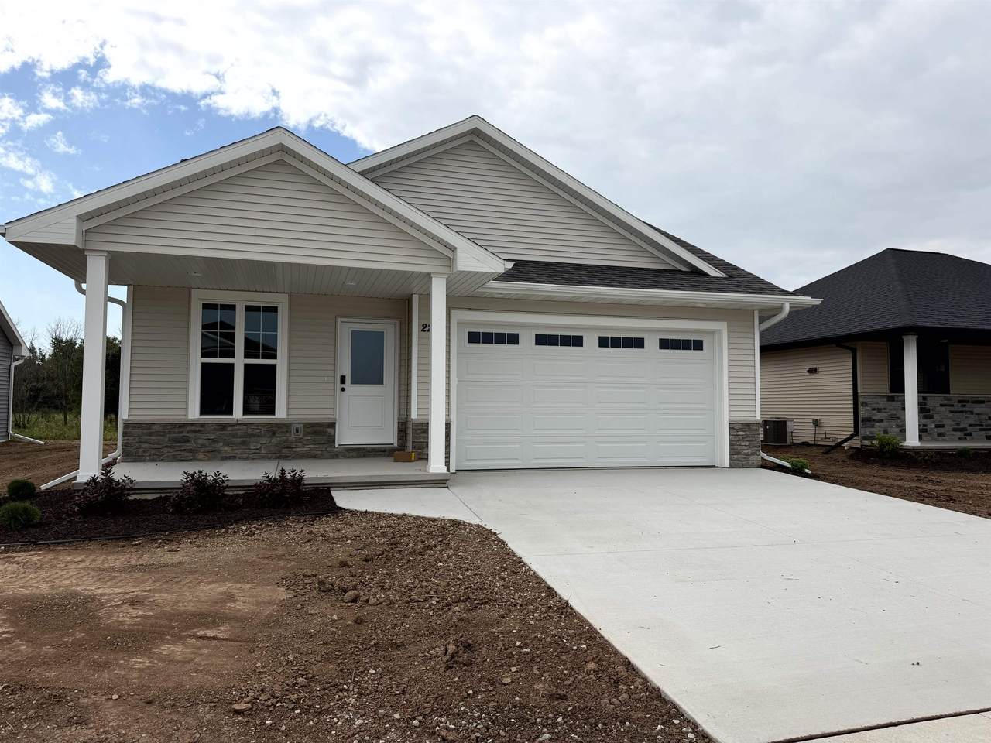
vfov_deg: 56.8
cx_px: 496
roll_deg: -0.2
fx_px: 687
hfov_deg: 71.6
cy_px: 372
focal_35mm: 24
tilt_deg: +2.6
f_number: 1.78
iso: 80
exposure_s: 1/8130
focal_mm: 6.76
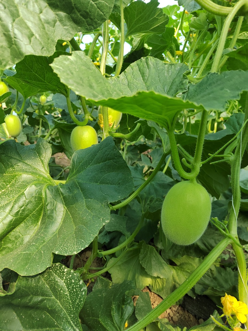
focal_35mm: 23
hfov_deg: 58.9
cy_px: 166
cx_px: 124
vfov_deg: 73.9
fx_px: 220
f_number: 1.9
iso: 513
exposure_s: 1/605
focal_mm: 5.52
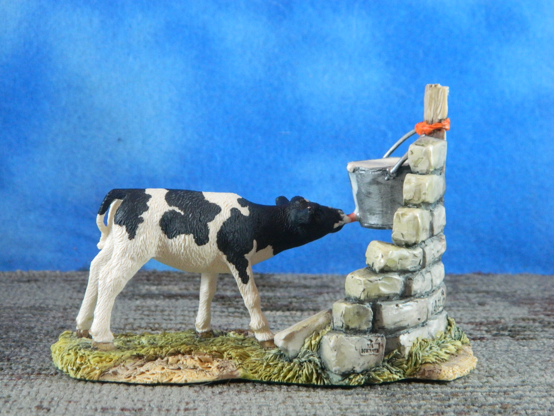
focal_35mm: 84
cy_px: 208
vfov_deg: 17.6
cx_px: 277
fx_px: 1344
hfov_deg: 23.3
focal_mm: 15.1
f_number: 4.2
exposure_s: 1/25
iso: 400
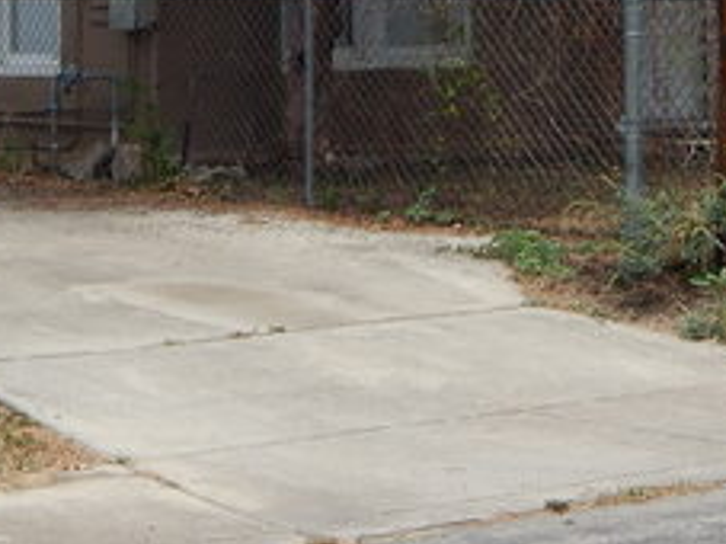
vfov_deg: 9.5
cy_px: -67
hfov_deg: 12.7
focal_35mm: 155
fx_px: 3249
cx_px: 365
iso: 125
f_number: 3.8
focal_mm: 9.7
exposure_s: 1/1000
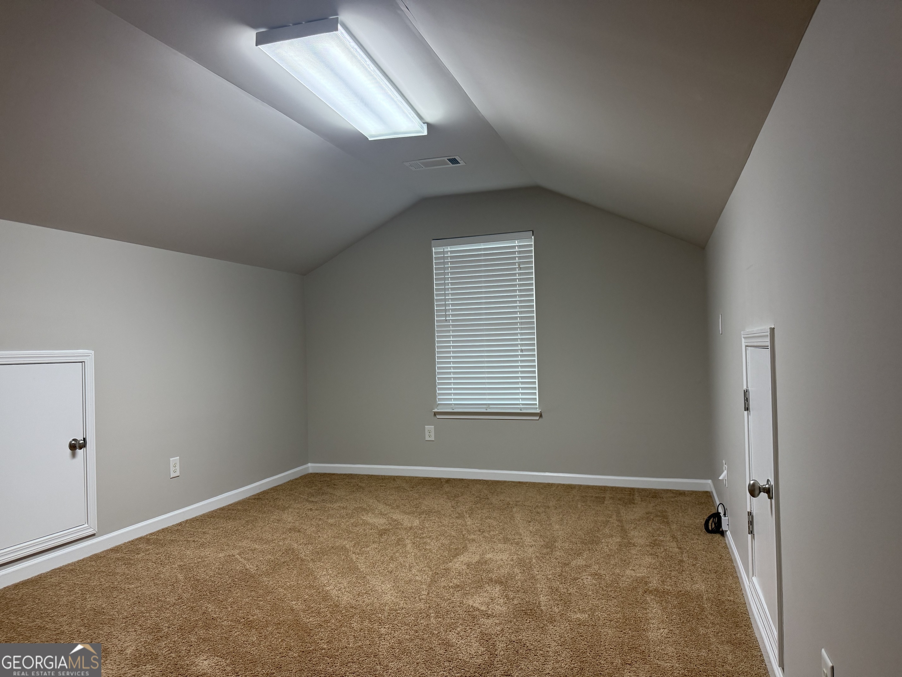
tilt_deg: +1.4
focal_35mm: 24
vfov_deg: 56.8
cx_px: 451
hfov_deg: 71.6
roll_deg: +0.5
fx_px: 625
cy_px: 338
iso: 200
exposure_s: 1/129
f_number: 1.78
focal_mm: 6.76
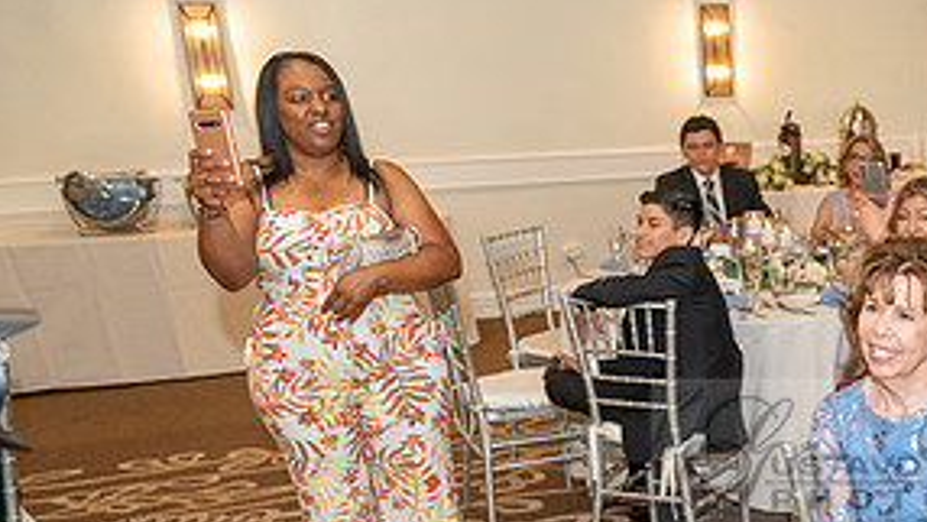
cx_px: 933
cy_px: 456
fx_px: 1254
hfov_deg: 36.4
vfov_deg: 23.0
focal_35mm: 51
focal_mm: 24
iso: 800
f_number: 3.5
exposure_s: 1/125
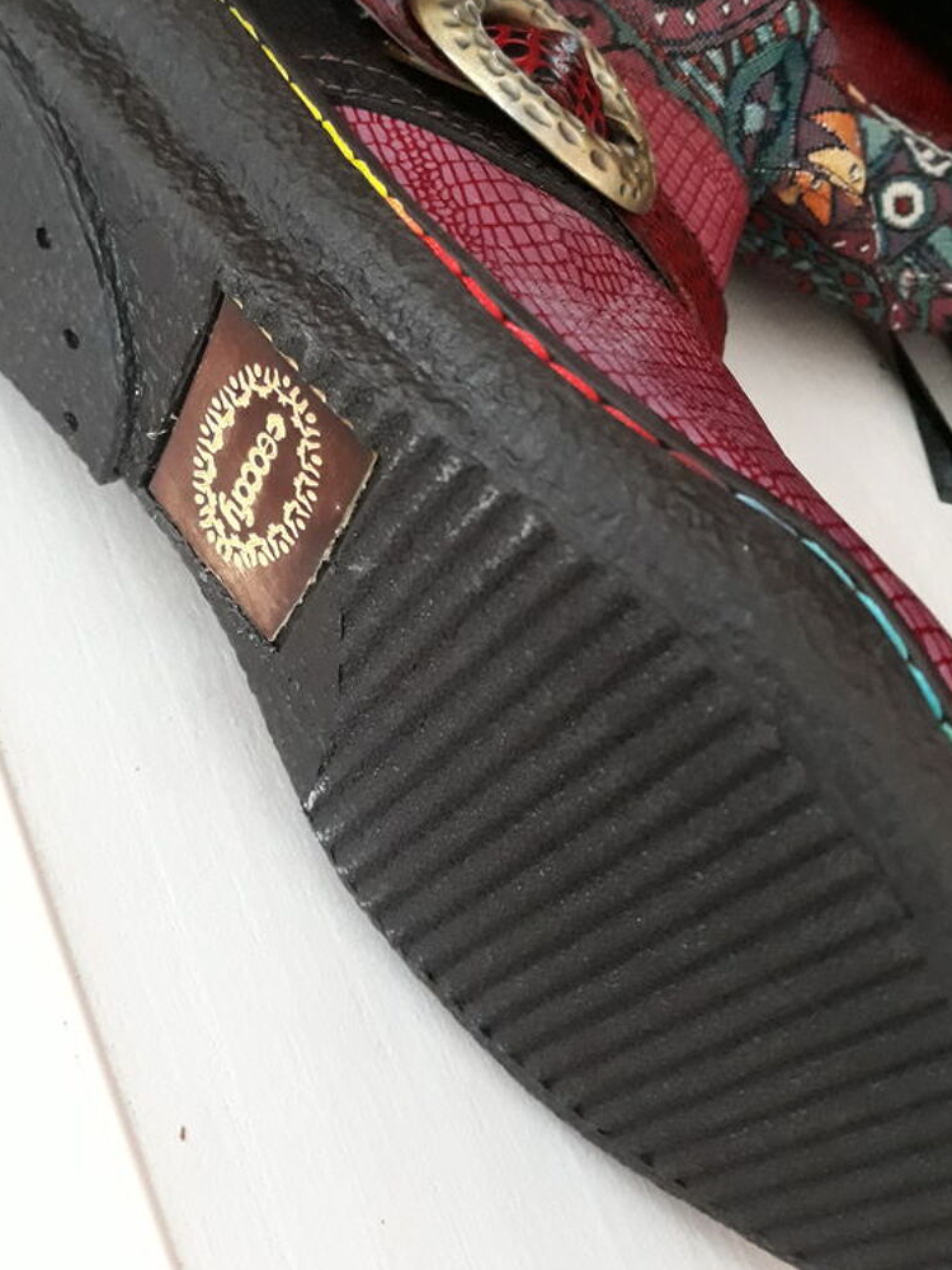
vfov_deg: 50.5
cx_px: 425
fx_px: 1320
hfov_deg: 39.6
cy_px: 436
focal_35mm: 36
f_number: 1.7
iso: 500
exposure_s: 1/20
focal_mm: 3.71
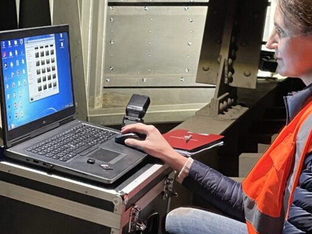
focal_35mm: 76
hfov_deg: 25.4
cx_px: 81
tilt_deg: -7.0
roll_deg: -2.6
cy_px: 61
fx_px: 685
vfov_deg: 19.3
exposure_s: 1/31
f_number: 1.6
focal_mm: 4.2
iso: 640
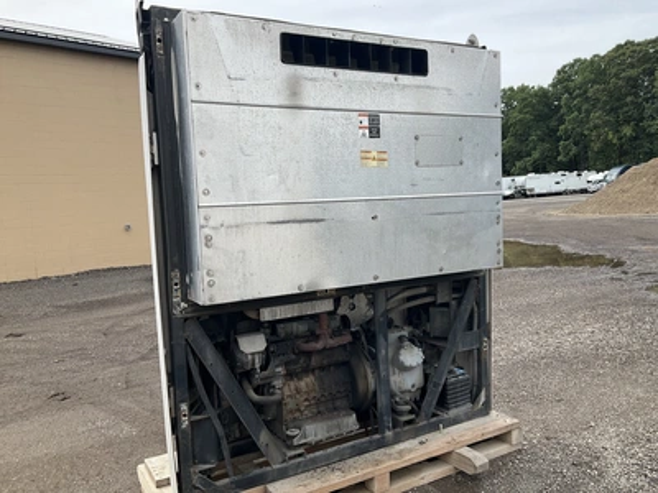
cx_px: 329
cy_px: 246
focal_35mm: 29
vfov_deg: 48.2
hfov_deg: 61.7
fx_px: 551
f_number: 1.8
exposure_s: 1/1076
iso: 25
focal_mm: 3
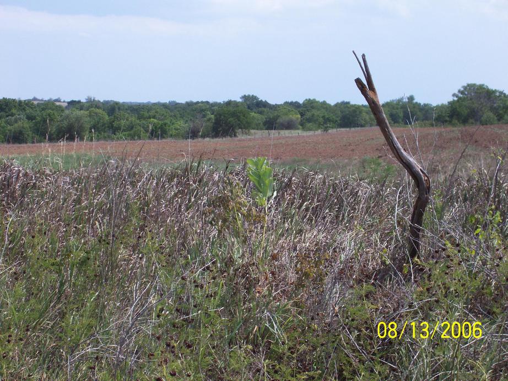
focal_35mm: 102
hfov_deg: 19.3
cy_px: 190
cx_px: 254
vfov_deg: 14.5
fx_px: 1496
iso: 80
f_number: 4.6
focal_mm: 16.8
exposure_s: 1/532
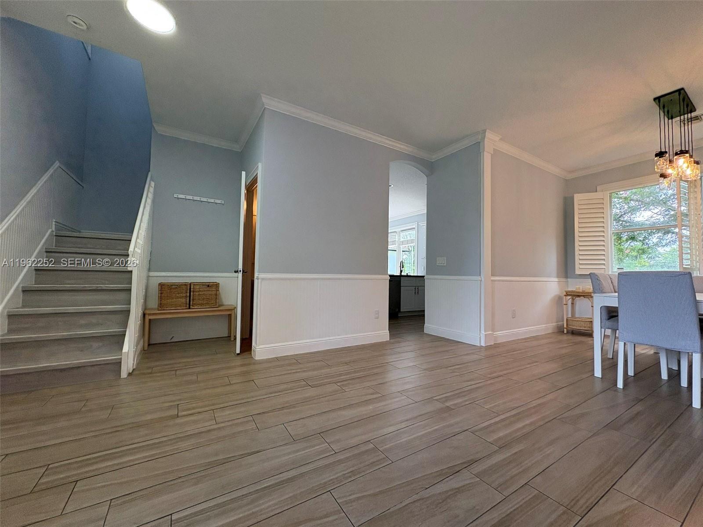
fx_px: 284
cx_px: 352
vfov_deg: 85.7
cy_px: 264
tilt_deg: +2.8
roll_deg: -0.5
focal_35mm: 14
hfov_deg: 102.1
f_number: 2.2
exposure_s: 1/120
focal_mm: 2.22
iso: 160
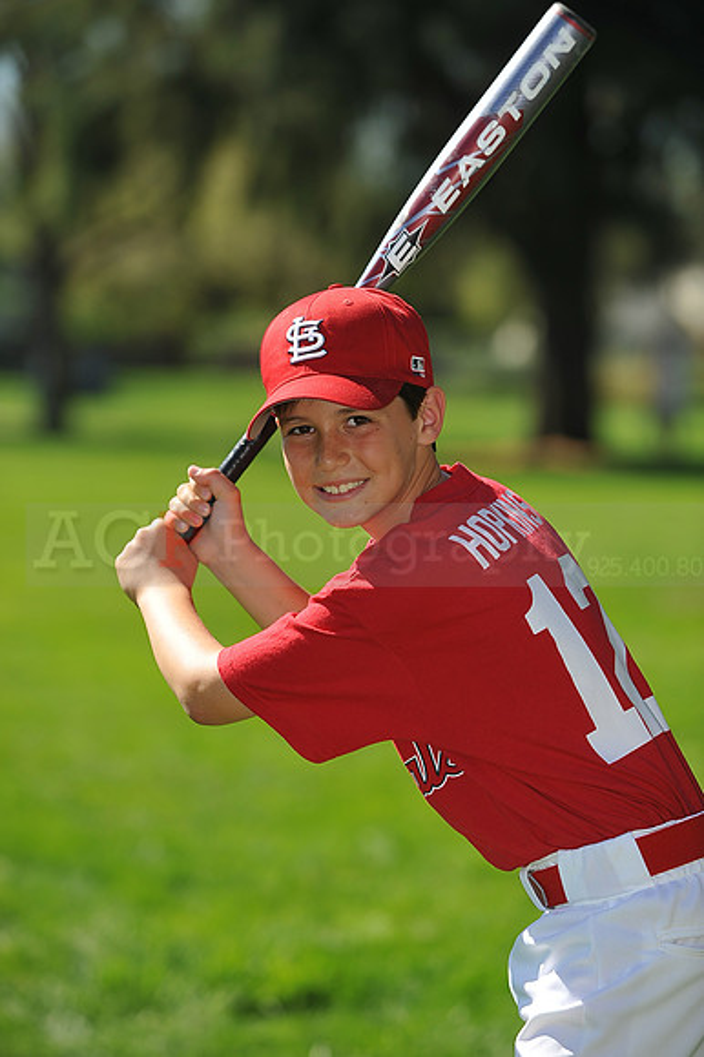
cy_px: 528
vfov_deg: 10.3
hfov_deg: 6.9
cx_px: 352
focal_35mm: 200
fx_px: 5873
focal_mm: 200
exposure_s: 1/1250
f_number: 4.5
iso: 200
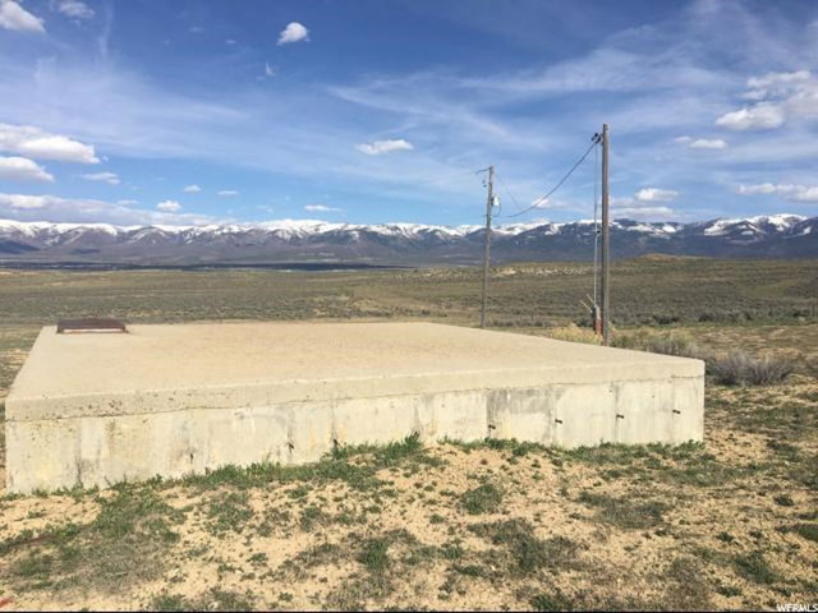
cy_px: 306
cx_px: 409
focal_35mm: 29
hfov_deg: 61.7
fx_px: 685
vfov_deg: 48.2
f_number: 2.2
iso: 25
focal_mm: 4.15
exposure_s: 1/2564
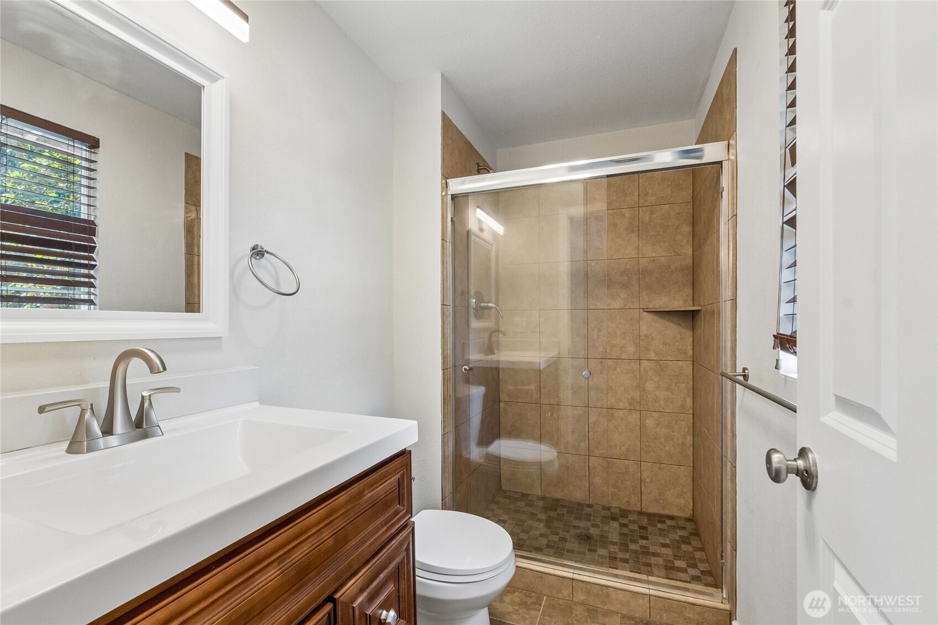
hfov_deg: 100.4
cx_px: 469
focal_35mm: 15
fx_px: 391
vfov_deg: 77.3
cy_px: 312
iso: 800
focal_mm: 10
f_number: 9
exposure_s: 1/30
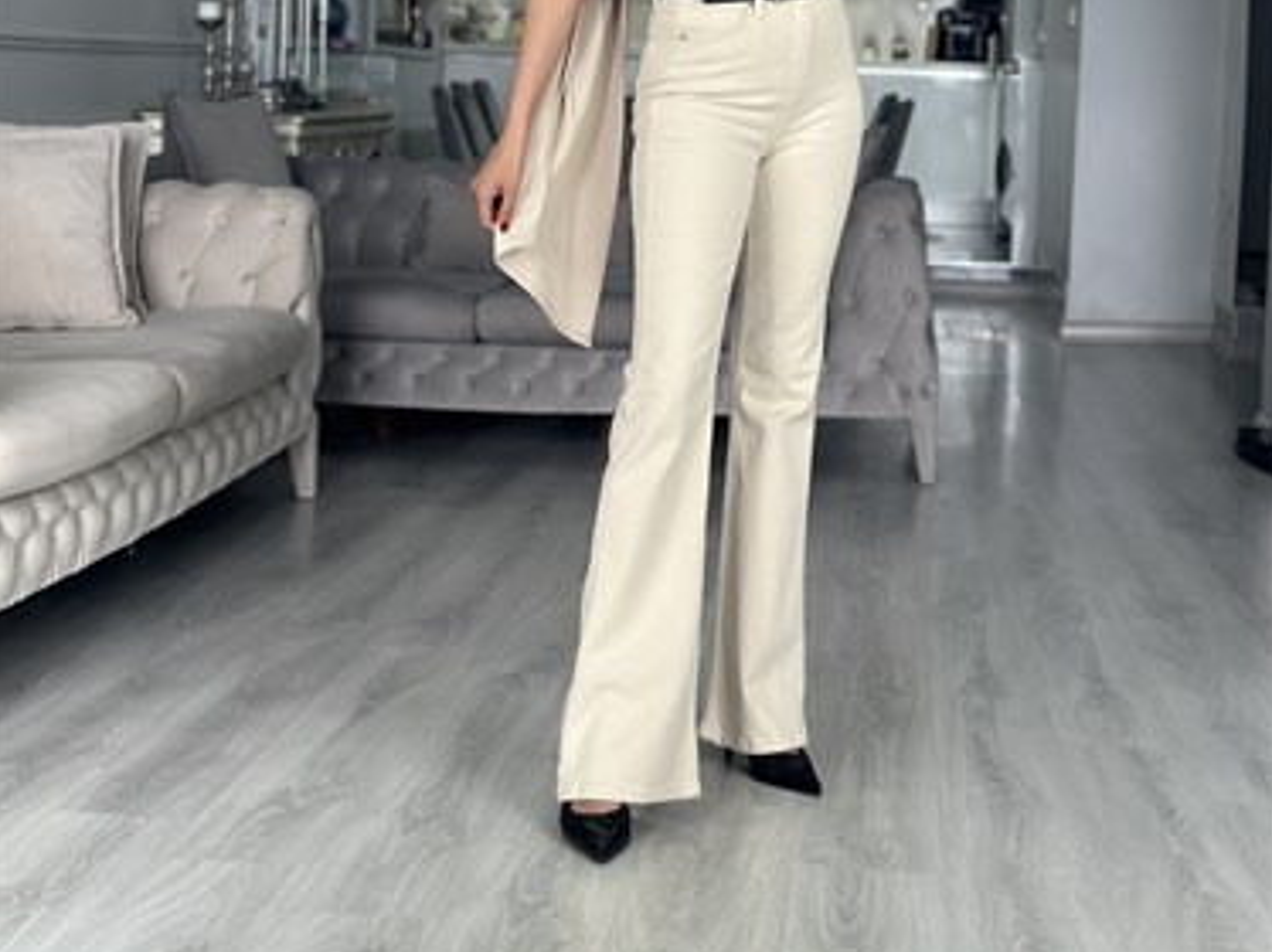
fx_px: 2387
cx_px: 633
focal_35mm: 65
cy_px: 119
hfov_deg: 29.8
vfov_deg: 22.1
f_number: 1.78
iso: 125
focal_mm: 6.86
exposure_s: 1/60
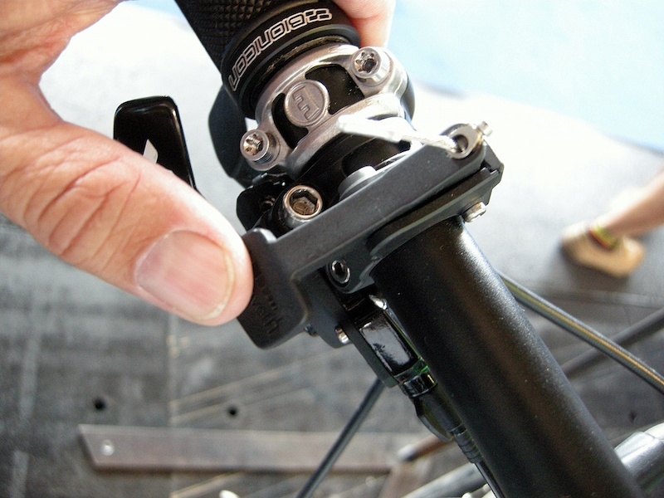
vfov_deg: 40.7
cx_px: 332
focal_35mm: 35
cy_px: 249
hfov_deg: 52.6
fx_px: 671
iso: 400
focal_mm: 7.5
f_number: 2.7
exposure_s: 1/31.7
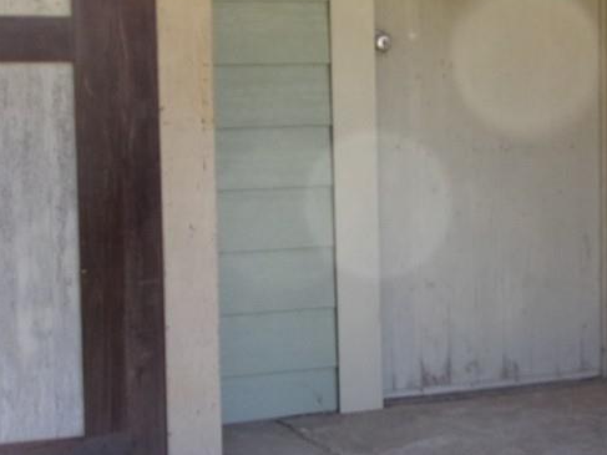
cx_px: 313
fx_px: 1438
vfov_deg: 18.0
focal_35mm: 82
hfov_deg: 23.8
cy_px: 208
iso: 80
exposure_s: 1/85
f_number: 3.9
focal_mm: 7
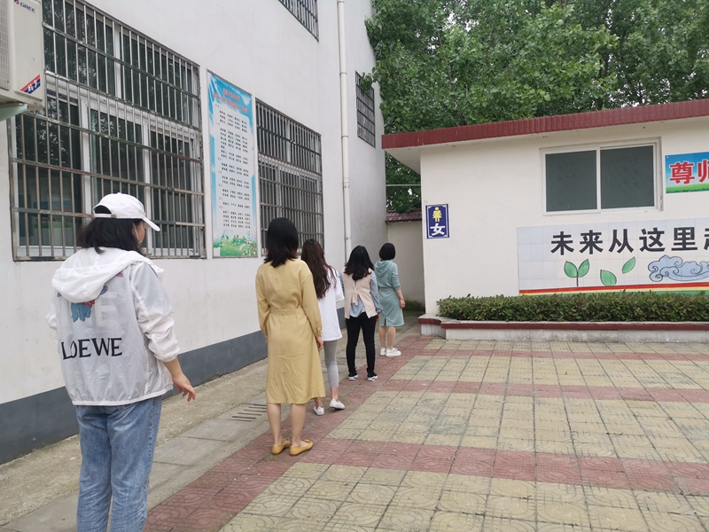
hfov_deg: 65.3
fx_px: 553
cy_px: 266
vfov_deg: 51.4
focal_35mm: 27
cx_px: 354
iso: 50
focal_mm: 5.58
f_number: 1.8
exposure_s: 1/217
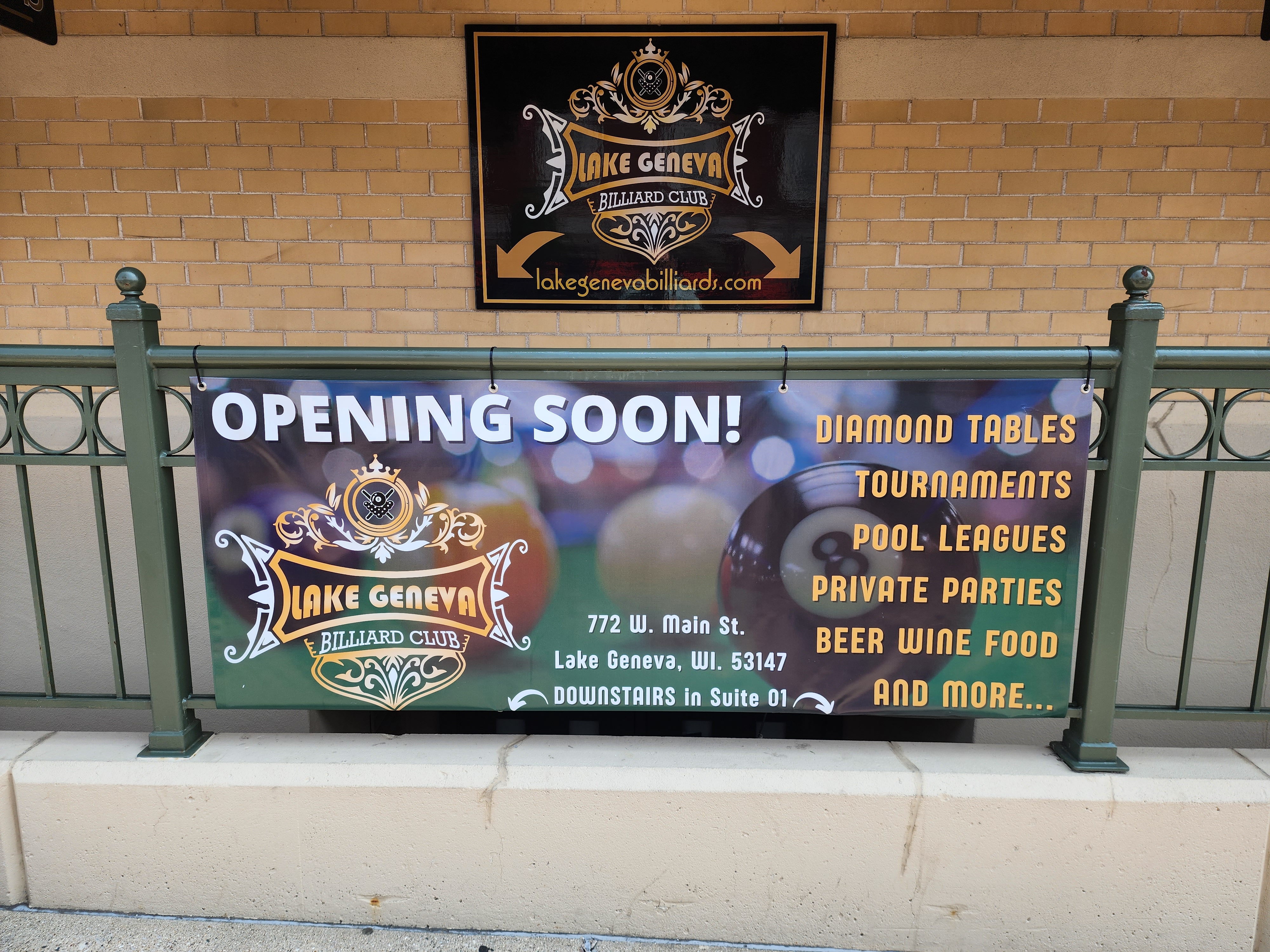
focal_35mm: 23
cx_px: 635
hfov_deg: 73.9
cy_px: 476
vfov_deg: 58.9
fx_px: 844
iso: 12
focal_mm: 6.4
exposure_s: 1/291
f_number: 1.8
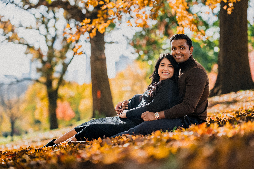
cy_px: 84
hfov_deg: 23.9
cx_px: 127
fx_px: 600
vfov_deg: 16.1
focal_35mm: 85
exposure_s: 1/1000
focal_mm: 85
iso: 160
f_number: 2
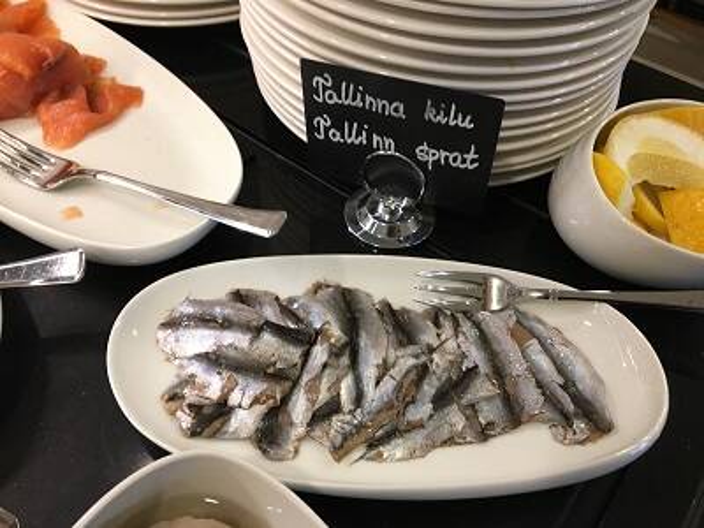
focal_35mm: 29
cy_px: 264
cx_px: 352
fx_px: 590
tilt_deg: -50.8
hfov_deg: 61.7
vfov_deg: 48.2
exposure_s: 1/33
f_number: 2.2
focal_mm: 4.15
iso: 125
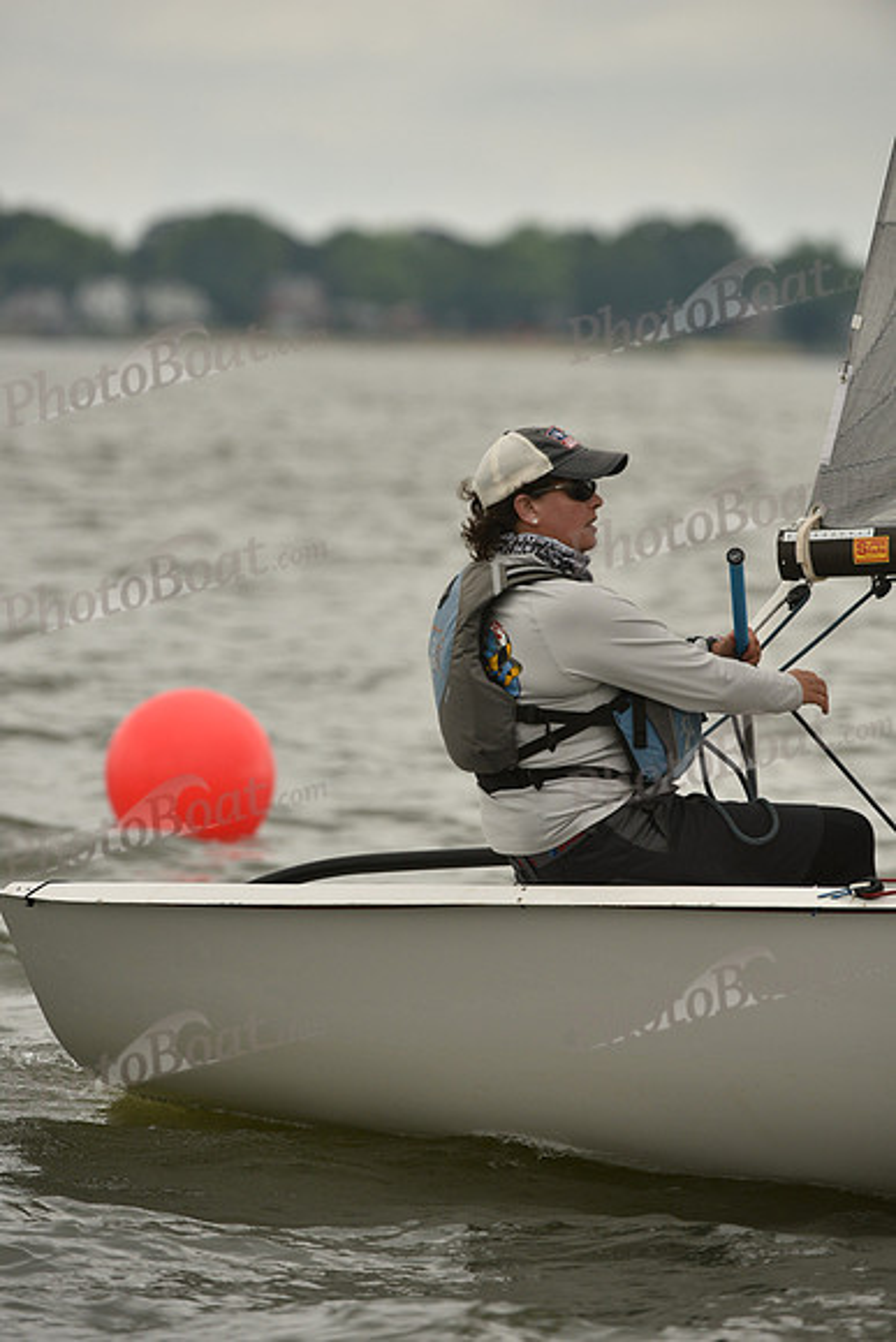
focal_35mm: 330
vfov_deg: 6.2
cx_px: 448
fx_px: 12312
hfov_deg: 4.2
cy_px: 671
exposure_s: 1/1250
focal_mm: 330
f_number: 5.6
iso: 400
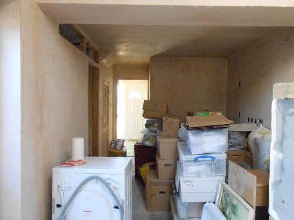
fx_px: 221
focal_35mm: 26
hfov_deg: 67.3
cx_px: 147
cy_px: 110
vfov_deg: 53.0
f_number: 3.5
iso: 800
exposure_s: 1/60
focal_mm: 4.6
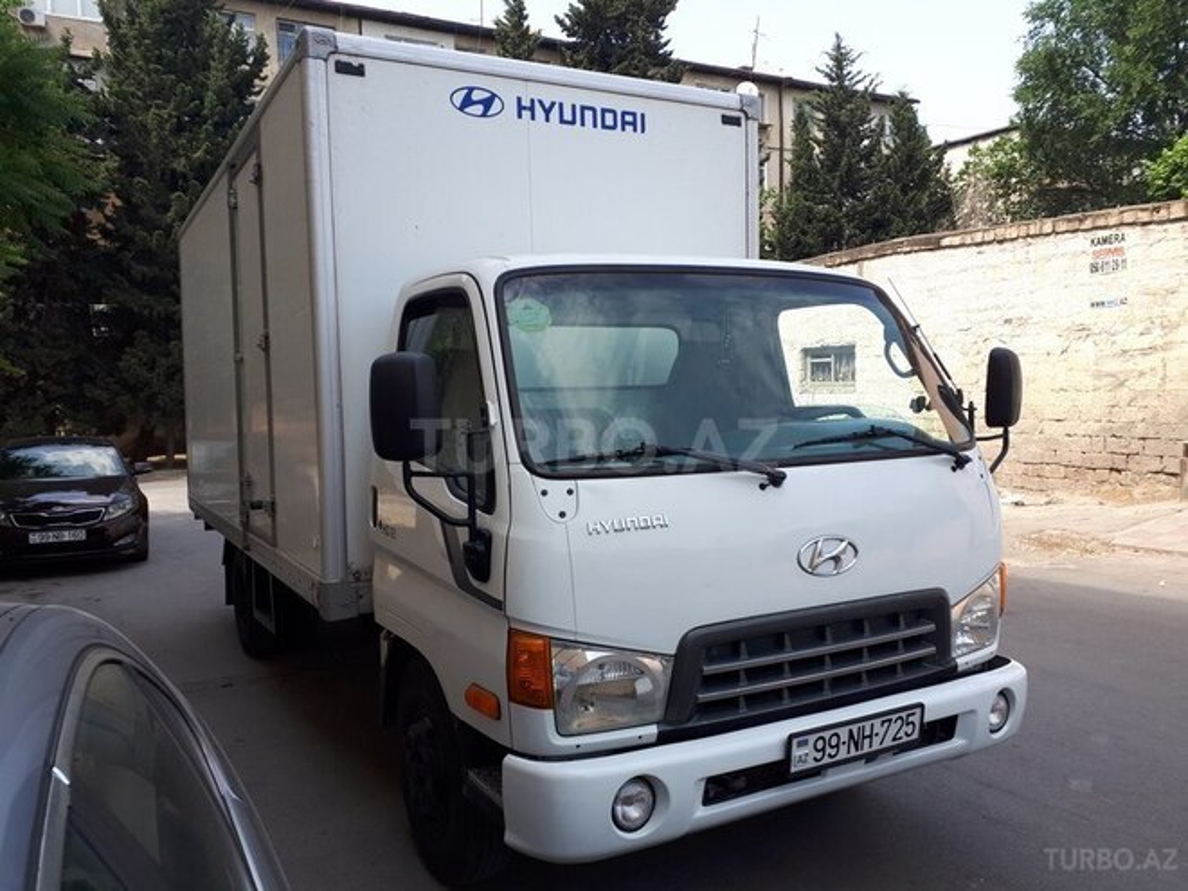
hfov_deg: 65.3
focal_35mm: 27
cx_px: 594
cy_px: 446
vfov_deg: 51.4
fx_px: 927
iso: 40
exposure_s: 1/395
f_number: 1.9
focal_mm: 3.6
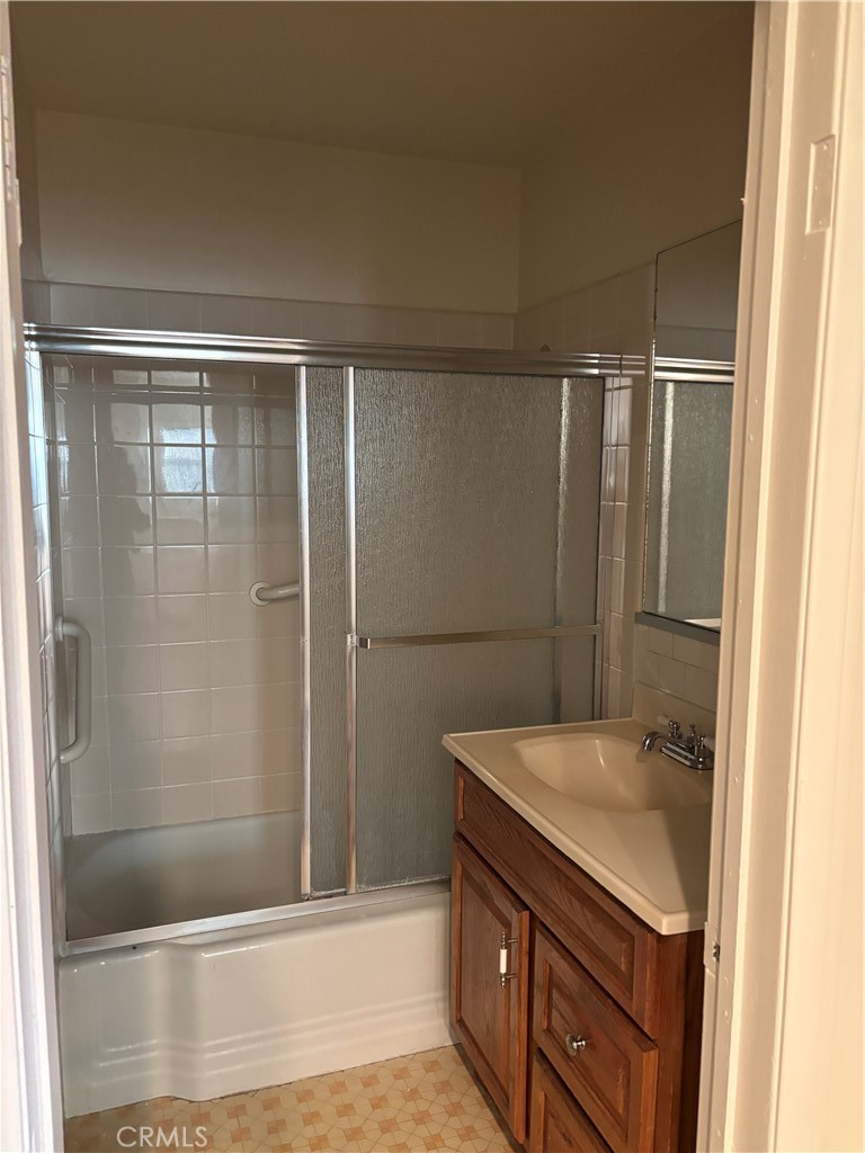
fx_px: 866
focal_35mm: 26
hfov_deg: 53.1
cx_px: 432
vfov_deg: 67.3
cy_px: 576
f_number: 1.6
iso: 500
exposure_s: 1/40
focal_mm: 5.96
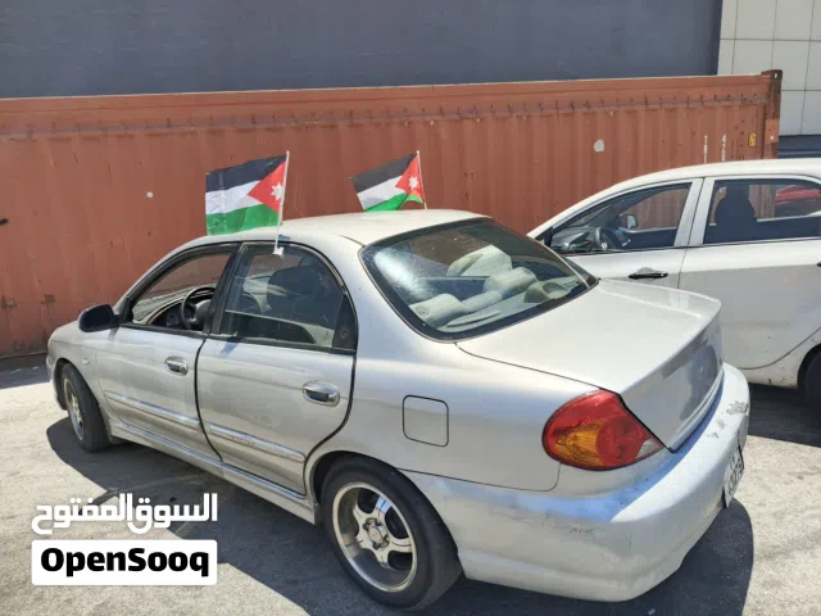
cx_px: 410
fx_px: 569
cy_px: 308
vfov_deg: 56.8
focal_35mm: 24
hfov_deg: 71.6
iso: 50
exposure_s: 1/117
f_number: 1.75
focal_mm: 5.25
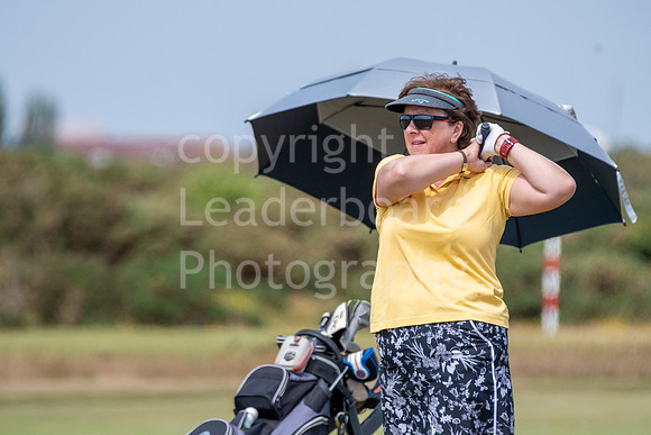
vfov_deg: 2.1
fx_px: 11937
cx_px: 326
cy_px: 218
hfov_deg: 3.1
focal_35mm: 660
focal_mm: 440
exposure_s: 1/1600
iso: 500
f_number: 6.3
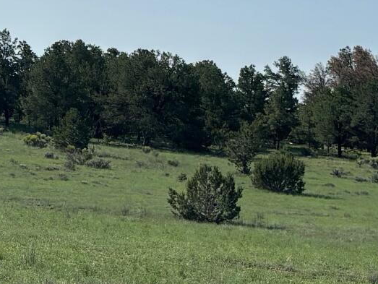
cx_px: 12
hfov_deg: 13.1
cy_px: 60
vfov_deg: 9.9
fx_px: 1628
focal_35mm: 149
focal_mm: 5.96
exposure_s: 1/6711
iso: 50
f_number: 1.6
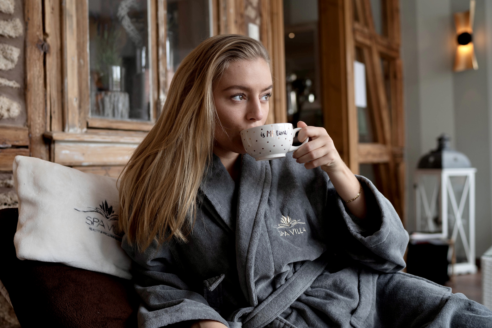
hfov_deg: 46.4
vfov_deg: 31.9
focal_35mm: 42
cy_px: 162
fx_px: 574
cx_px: 228
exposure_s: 1/250
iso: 200
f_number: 2.5
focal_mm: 35
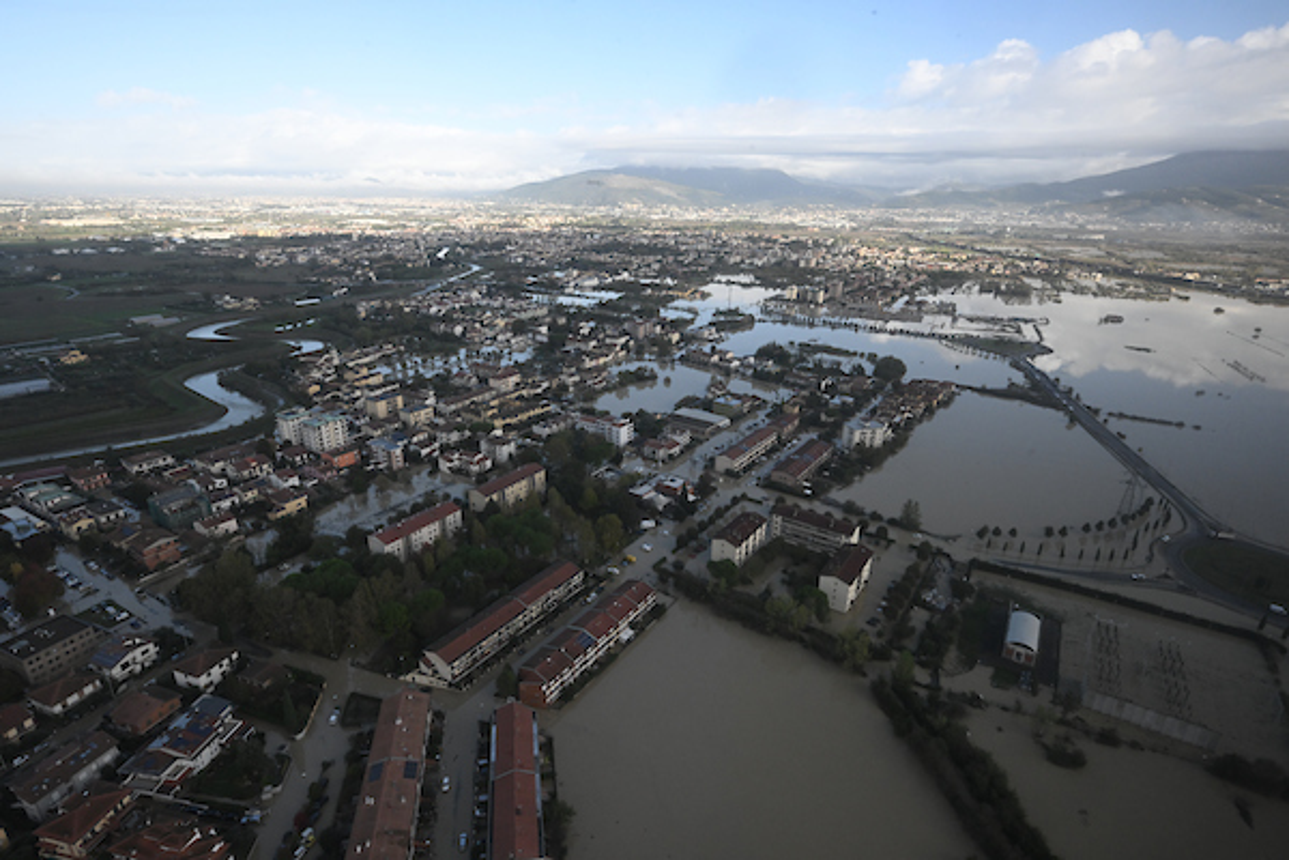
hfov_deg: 90.0
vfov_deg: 67.4
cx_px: 644
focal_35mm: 18
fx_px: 644
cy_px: 430
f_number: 16
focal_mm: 18
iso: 2000
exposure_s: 1/500
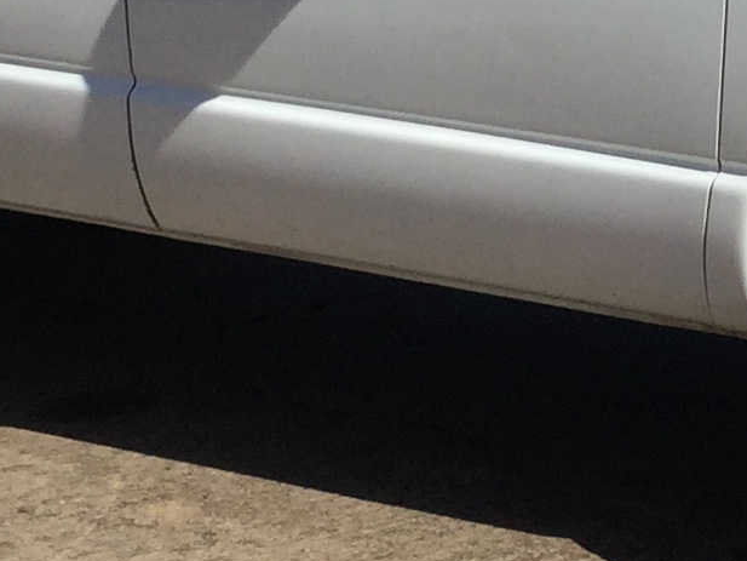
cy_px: 53
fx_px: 3540
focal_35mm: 164
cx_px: 649
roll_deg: +1.4
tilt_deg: -9.3
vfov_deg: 9.0
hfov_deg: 12.0
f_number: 2.4
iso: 25
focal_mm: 3.3
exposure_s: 1/2551
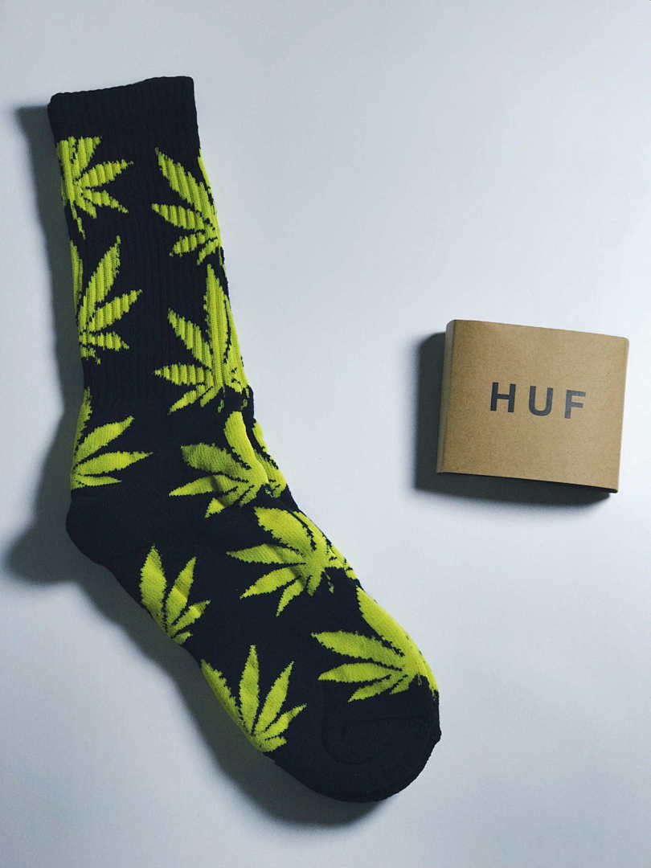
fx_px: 1429
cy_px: 434
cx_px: 326
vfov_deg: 33.8
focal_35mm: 57
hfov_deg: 25.7
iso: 20
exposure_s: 1/169
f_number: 2.8
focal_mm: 6.6
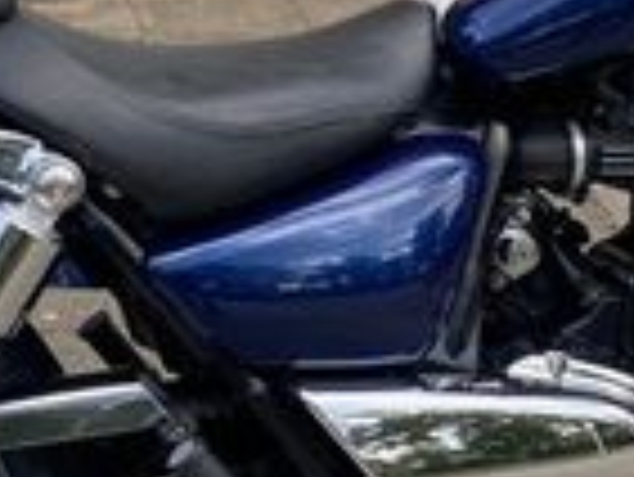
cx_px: 382
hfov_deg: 16.7
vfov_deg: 12.5
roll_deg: -2.5
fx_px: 2163
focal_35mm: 118
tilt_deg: -21.0
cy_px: 130
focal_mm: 4.25
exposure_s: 1/334
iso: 32
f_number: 1.8
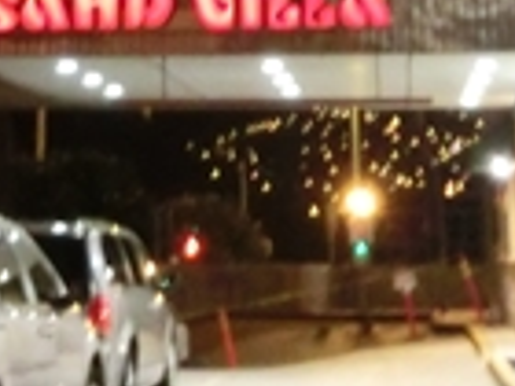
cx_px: 29
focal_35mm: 137
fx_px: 2038
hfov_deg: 14.2
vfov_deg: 10.4
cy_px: -210
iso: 800
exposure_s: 1/4
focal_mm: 4.24
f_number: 3
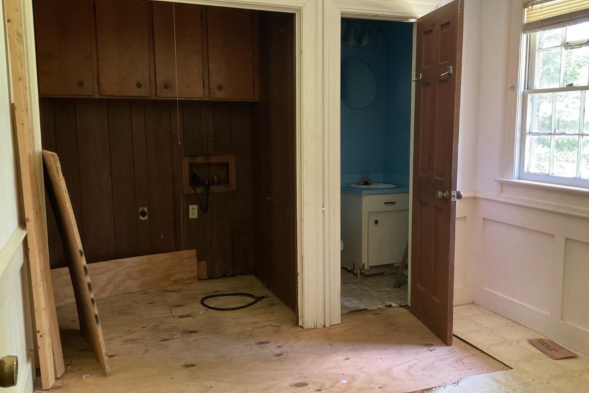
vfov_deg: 42.3
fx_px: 507
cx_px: 302
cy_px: 198
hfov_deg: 60.3
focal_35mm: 31
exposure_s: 1/40
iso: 250
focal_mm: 3
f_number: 1.8
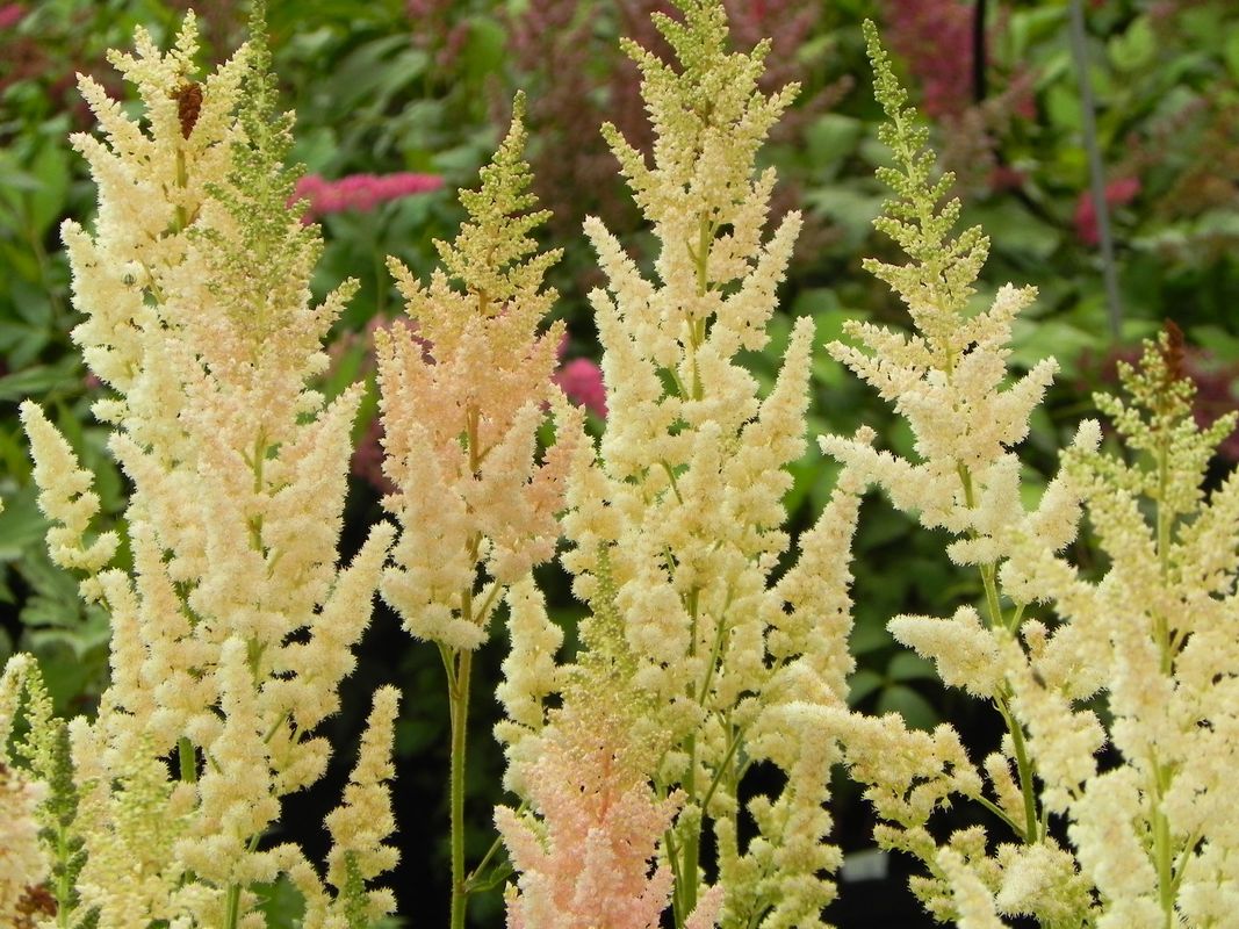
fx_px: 8840
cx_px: 620
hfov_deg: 8.0
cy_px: 464
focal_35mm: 247
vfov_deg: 6.0
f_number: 5.6
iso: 160
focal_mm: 44
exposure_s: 1/250
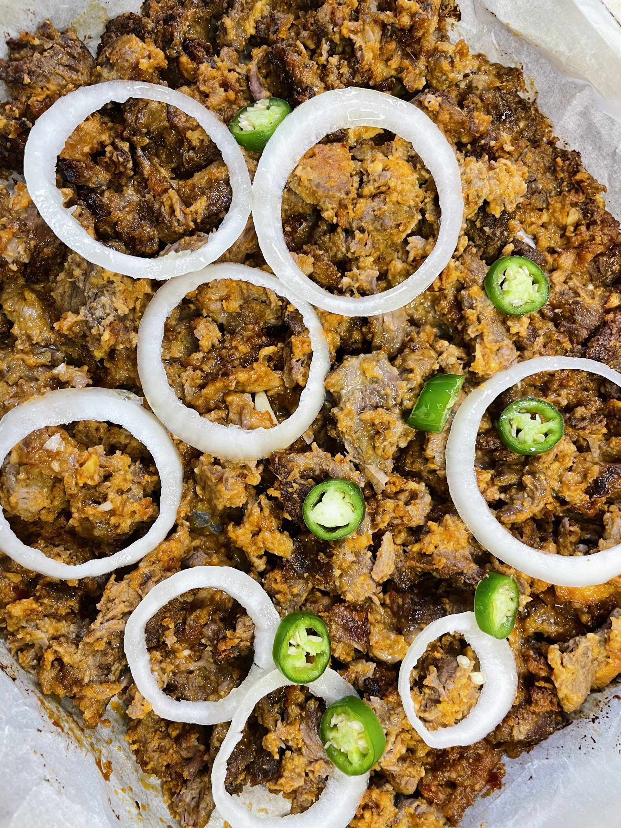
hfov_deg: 53.1
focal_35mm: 26
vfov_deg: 67.3
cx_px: 310
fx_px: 622
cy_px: 414
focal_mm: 4.2
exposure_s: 1/60
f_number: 1.6
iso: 80
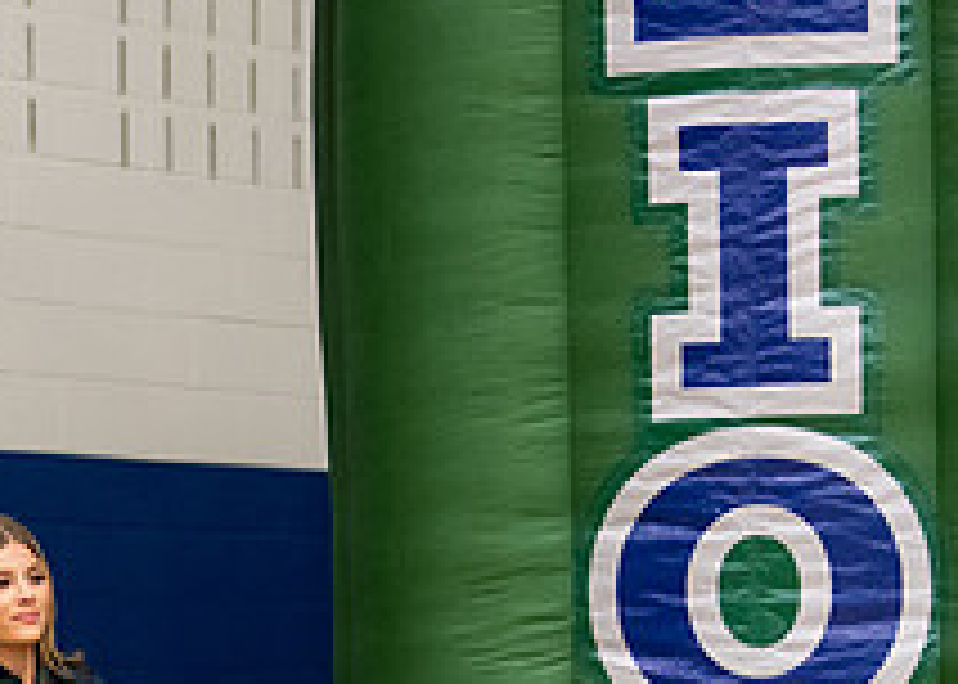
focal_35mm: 195
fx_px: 5304
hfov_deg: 10.2
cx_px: 0
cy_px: 1174
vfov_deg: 7.2
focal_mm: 50
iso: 1250
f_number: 1.2
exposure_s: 1/1000
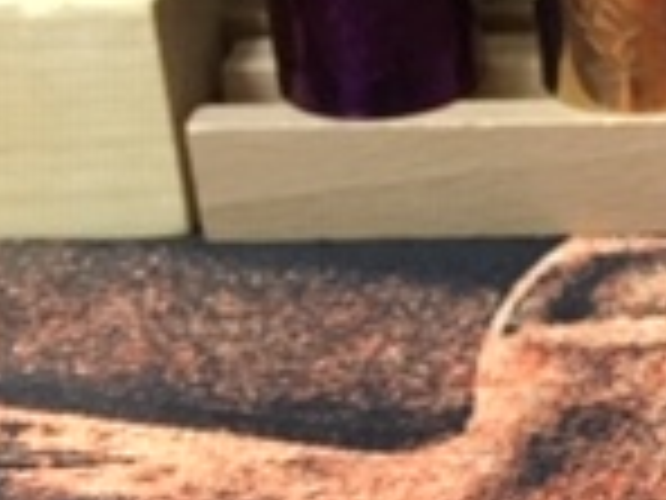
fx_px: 2405
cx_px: 1026
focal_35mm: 125
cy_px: 257
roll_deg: -1.3
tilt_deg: -29.7
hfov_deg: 14.6
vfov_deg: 11.9
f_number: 2.2
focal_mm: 4.15
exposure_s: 1/20
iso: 200
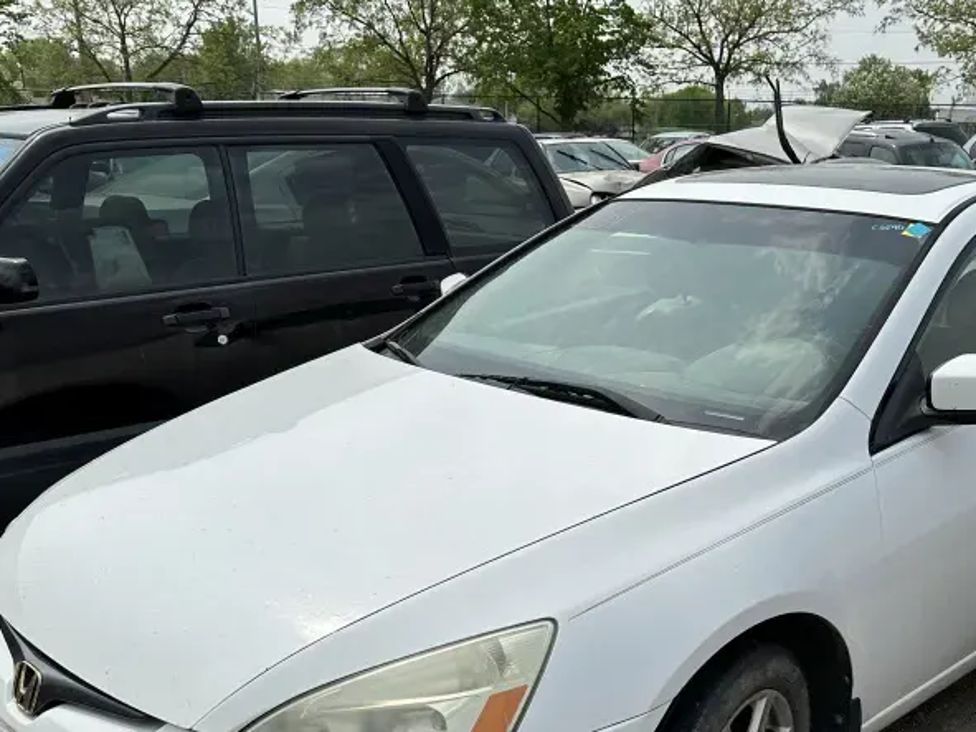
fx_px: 1099
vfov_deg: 35.7
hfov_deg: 47.3
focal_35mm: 39
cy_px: 573
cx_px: 628
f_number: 1.78
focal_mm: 6.86
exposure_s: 1/8929
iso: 80
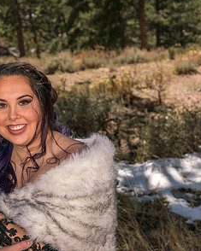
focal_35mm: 74
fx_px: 551
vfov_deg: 25.7
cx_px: -9
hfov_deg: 19.9
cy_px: 140
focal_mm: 40
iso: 200
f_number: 4.5
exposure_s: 1/2500
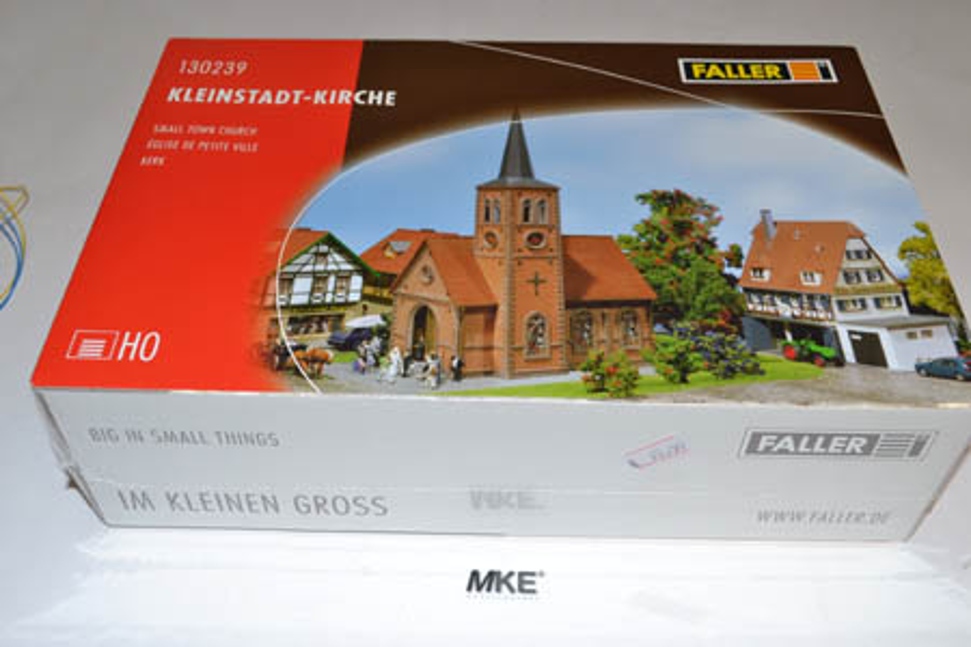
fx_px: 1052
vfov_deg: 34.2
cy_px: 324
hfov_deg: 49.6
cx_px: 486
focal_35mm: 39
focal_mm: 26
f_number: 7.1
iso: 200
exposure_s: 1/60
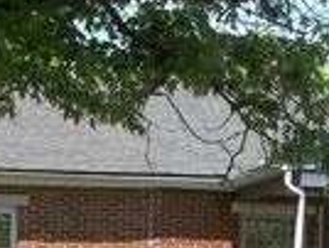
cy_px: 242
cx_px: 265
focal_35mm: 123
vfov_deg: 12.0
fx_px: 1171
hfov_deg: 15.9
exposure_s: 1/400
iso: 64
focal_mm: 5.9
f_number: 3.3
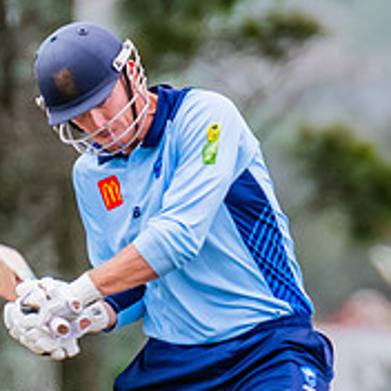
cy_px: 323
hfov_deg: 0.6
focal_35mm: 3183
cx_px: 141
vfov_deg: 0.6
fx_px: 40676
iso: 800
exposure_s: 1/1250
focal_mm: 600
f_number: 9
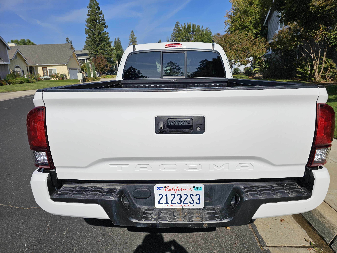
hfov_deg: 73.9
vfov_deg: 58.9
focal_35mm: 23
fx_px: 224
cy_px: 126
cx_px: 168
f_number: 1.7
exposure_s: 1/2005
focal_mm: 6.3
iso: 10
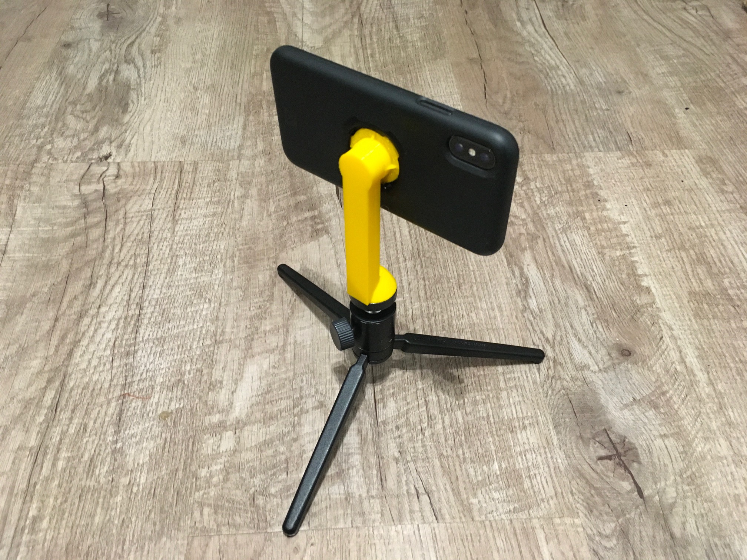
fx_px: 626
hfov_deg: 61.7
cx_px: 374
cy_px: 280
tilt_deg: -47.0
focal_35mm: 29
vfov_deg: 48.2
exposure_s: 1/17
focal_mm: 4.15
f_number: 2.2
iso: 250
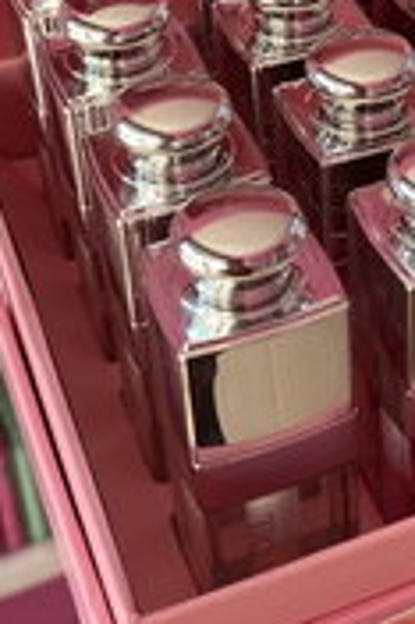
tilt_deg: -25.4
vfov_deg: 24.3
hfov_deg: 16.1
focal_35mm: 82
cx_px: 468
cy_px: 105
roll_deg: +2.3
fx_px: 1421
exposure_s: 1/121
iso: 80
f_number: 1.8
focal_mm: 4.25
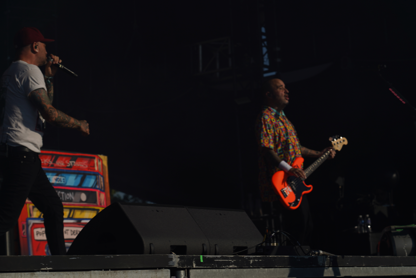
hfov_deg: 19.5
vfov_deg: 13.0
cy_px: 139
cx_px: 208
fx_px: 1213
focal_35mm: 105
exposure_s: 1/1250
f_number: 8
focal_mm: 105
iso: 100
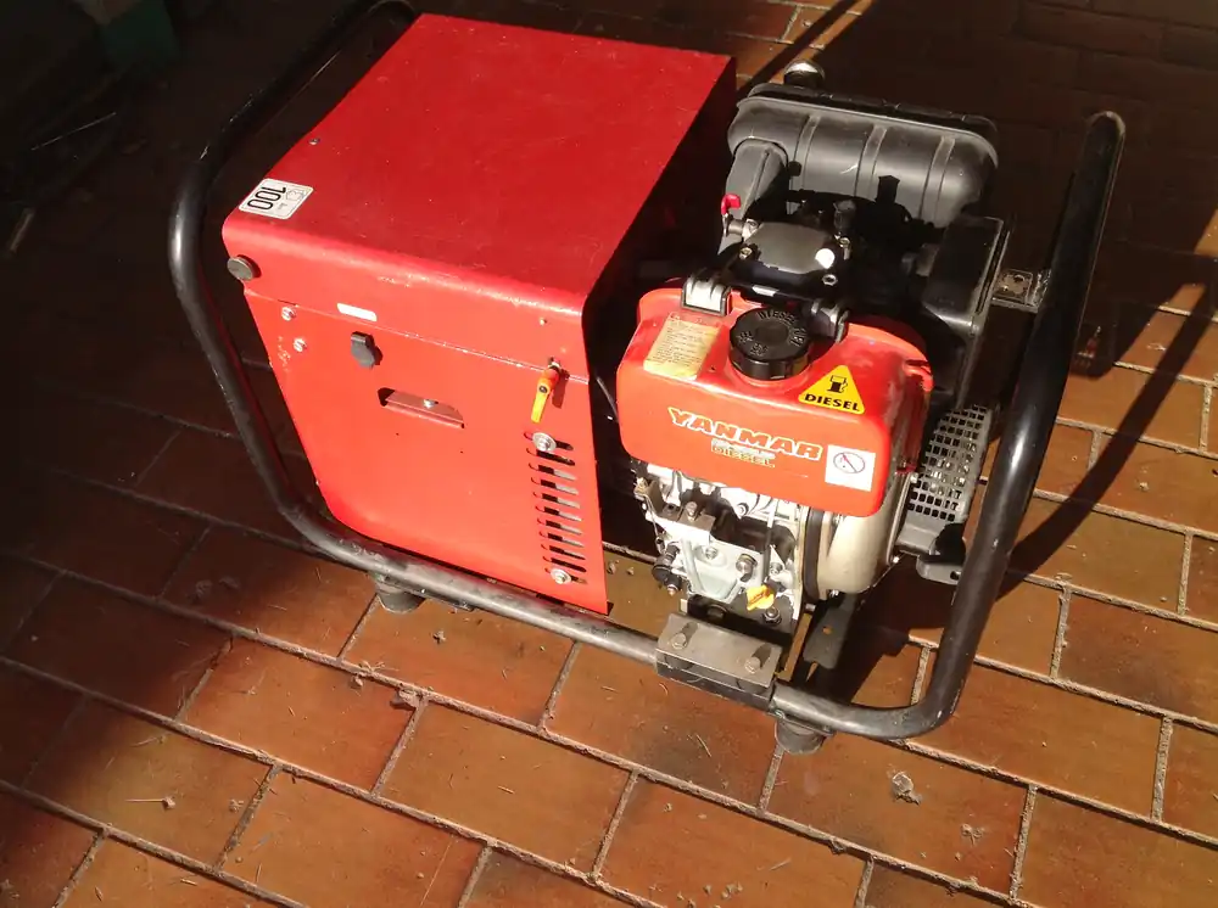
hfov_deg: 52.7
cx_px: 609
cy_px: 454
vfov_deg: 40.6
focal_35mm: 35
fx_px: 1229
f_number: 2.4
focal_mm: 4.28
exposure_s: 1/737
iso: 50
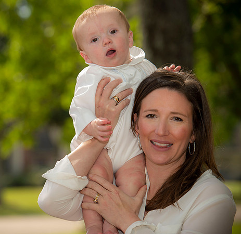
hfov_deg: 9.1
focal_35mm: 195
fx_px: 1513
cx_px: 80
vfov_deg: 8.9
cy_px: 117
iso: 50
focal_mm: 155
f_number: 5
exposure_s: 1/250
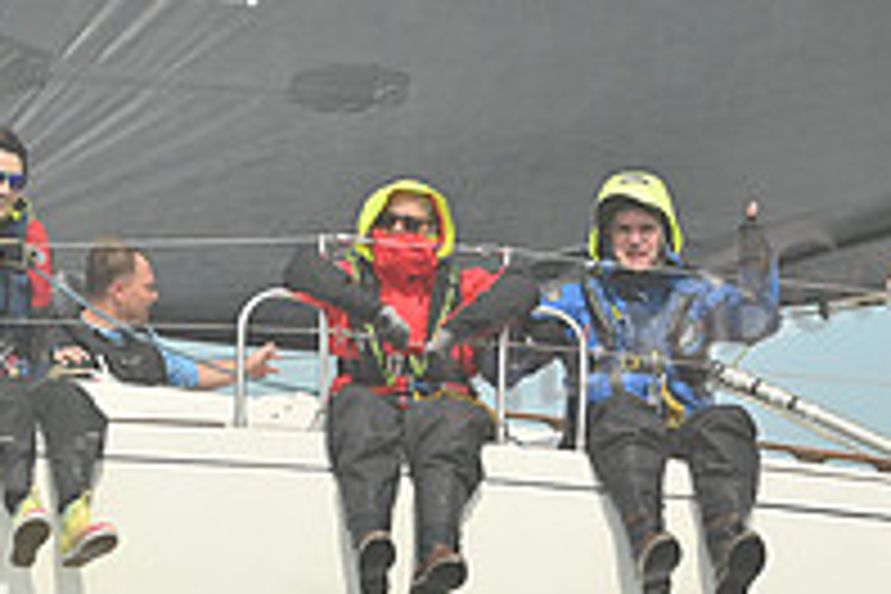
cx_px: 202
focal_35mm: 205
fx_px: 5073
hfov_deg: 10.0
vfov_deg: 6.7
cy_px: 142
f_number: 11
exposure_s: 1/1250
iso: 320
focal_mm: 70
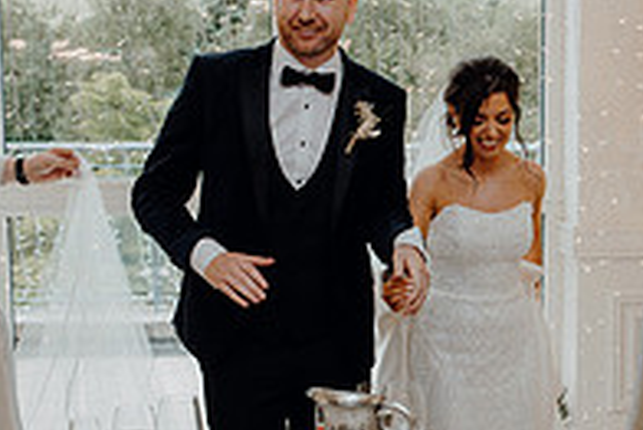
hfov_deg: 24.0
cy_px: 333
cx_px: 522
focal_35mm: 83
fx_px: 1484
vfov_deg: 16.4
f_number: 3.5
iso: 800
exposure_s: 1/160
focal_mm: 28
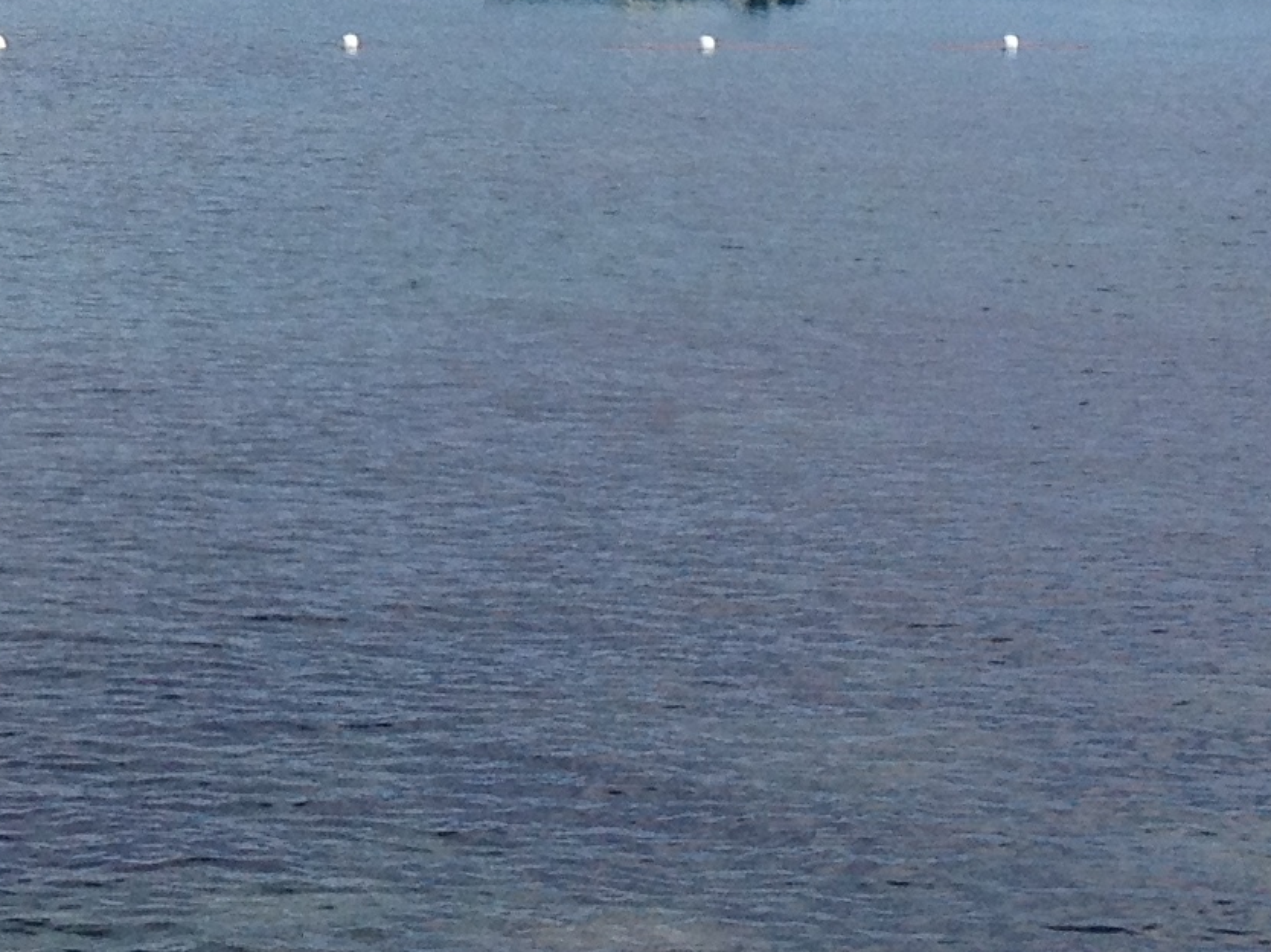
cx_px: -96
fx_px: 5029
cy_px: -254
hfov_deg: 14.1
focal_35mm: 137
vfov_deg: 10.6
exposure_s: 1/1022
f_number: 2.4
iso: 50
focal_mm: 4.28
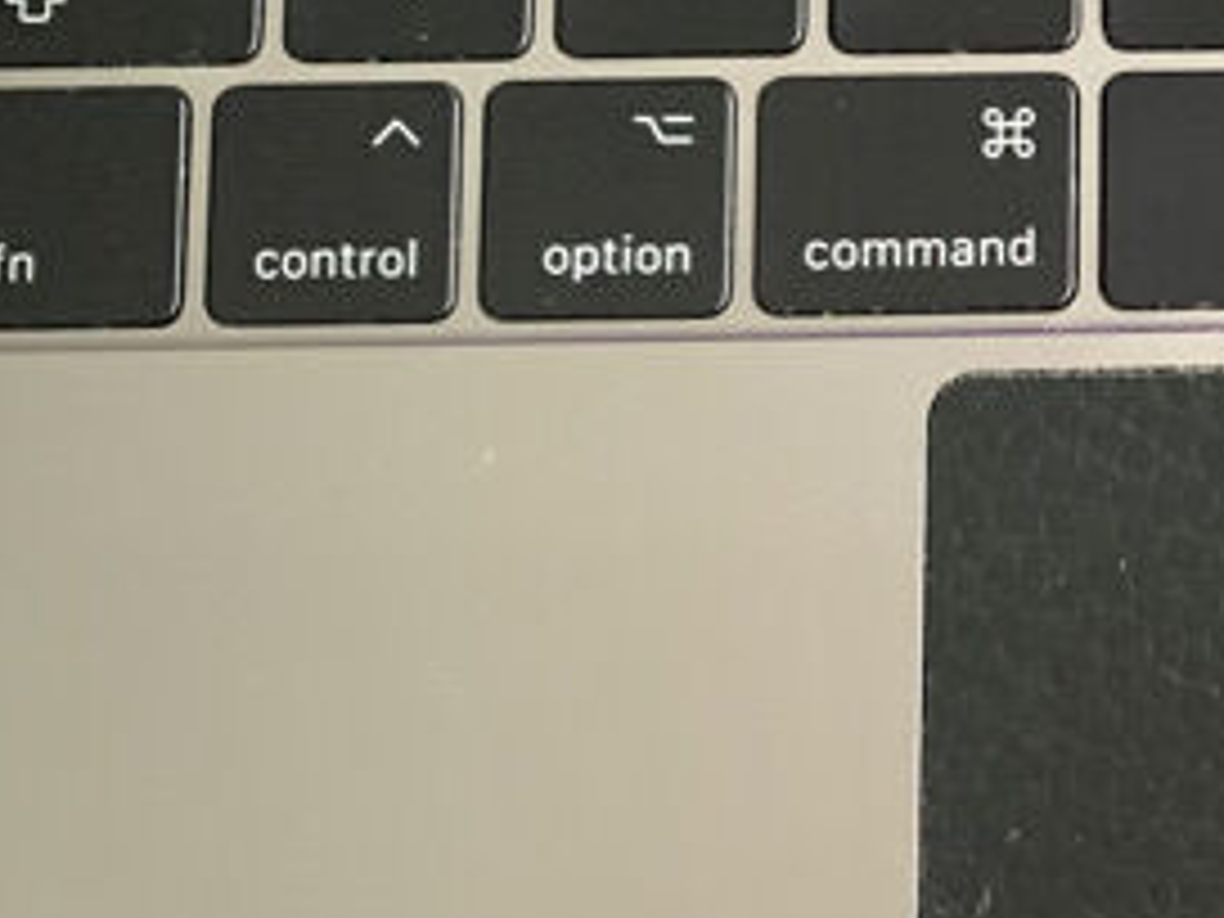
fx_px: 3465
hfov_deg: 17.7
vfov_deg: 15.0
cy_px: 194
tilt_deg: -82.3
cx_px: 1904
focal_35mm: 98
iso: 100
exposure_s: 1/60
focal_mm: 4.25
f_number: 1.8
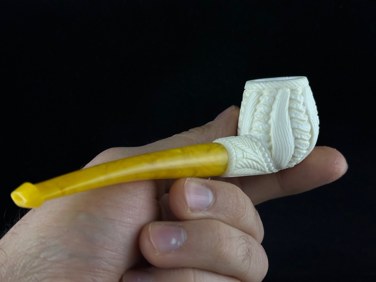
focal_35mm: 48
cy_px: 141
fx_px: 521
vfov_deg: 30.3
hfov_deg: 39.7
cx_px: 188
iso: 64
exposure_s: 1/927
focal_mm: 6.86
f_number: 1.78
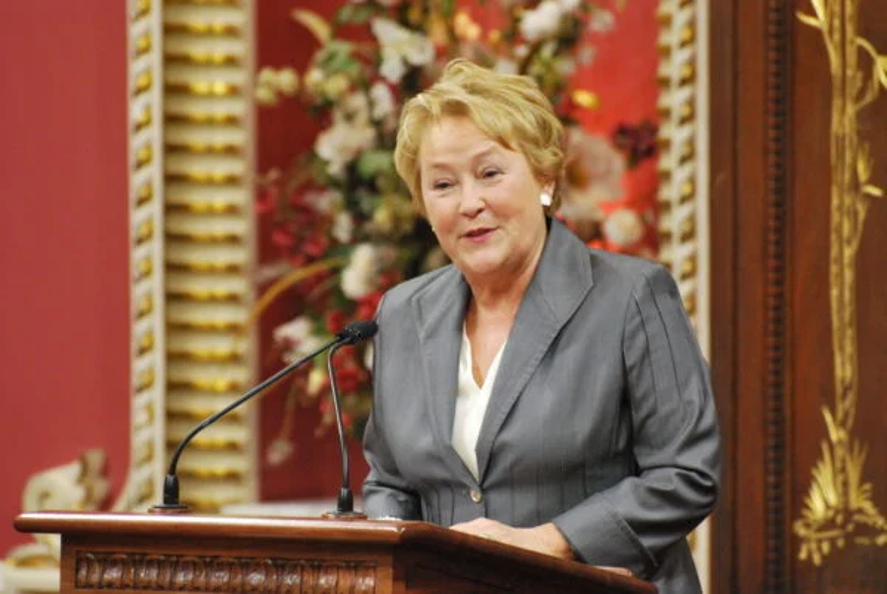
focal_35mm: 330
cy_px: 297
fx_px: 8143
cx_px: 444
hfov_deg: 6.2
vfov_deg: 4.2
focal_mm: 220
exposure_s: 1/40
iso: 1600
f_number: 5.6
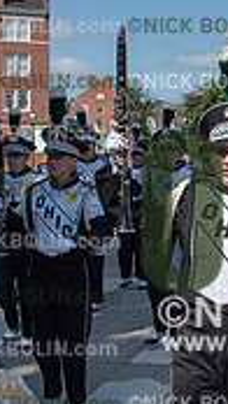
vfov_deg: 25.2
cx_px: 305
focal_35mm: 84
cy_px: 243
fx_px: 902
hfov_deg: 13.8
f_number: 5
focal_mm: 24
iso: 400
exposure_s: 1/4000
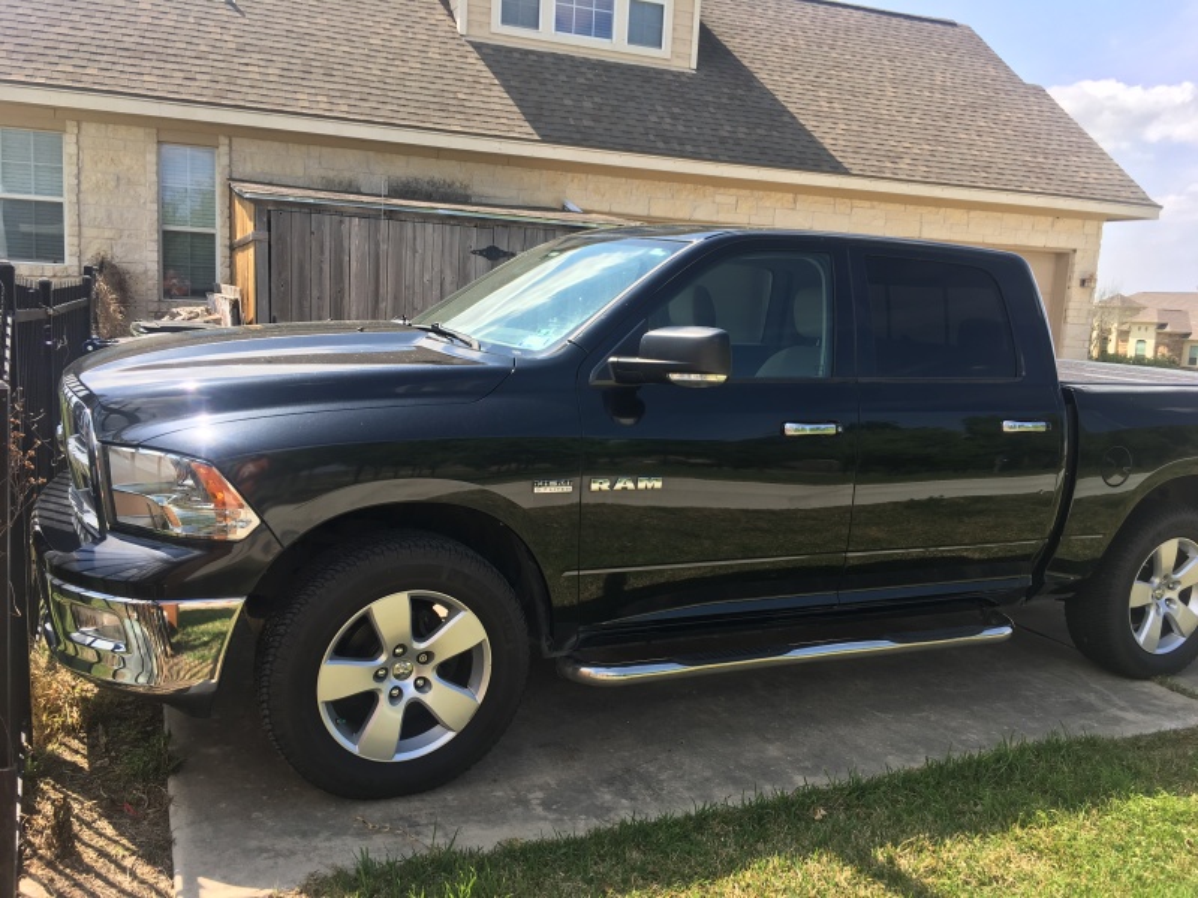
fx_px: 1004
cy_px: 449
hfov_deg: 61.7
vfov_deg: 48.2
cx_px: 599
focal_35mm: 29
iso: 25
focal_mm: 4.15
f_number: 2.2
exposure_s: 1/578
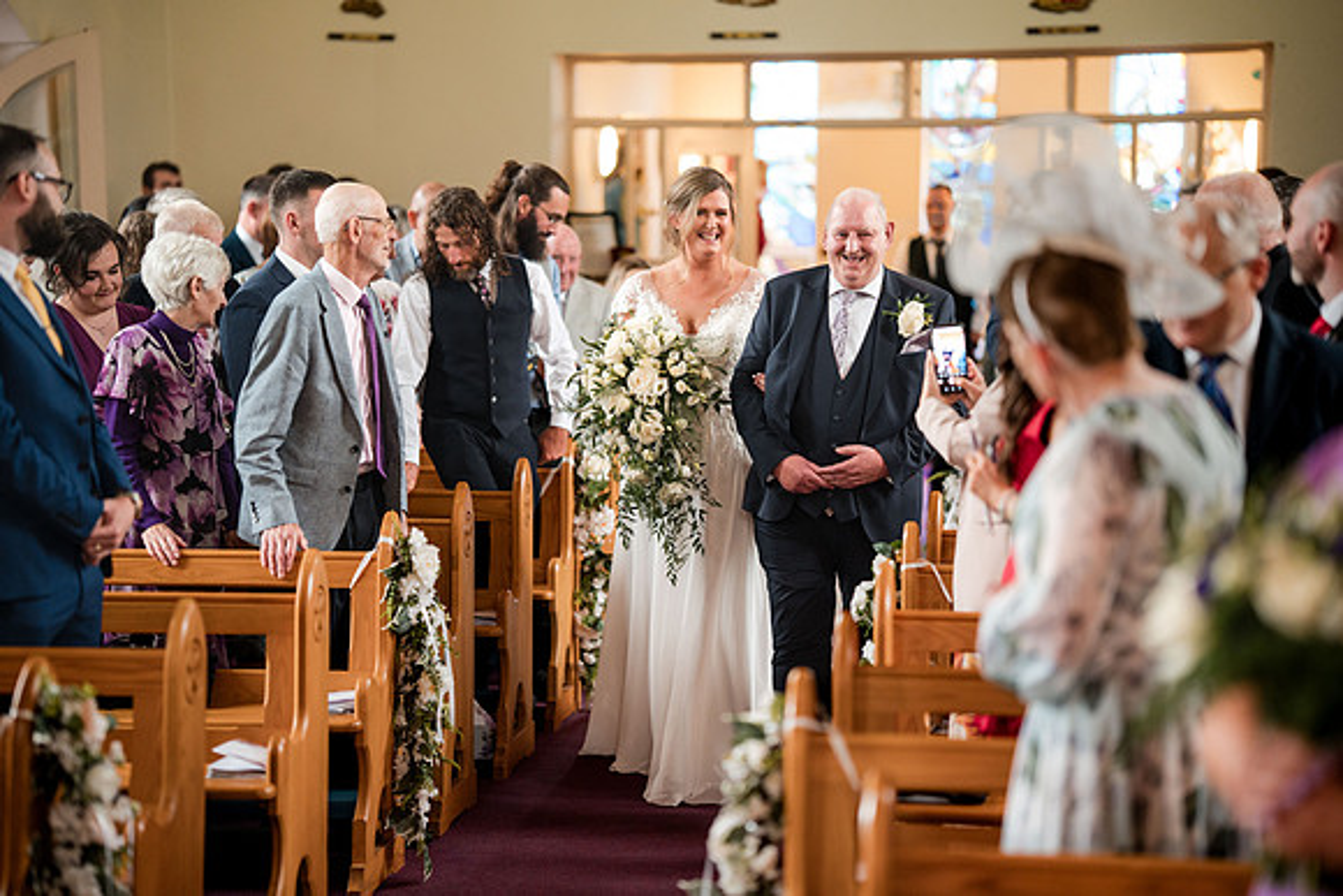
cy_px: 448
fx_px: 3172
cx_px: 672
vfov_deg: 16.1
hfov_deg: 23.9
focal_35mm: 85
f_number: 1.4
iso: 1250
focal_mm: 85
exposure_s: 1/500
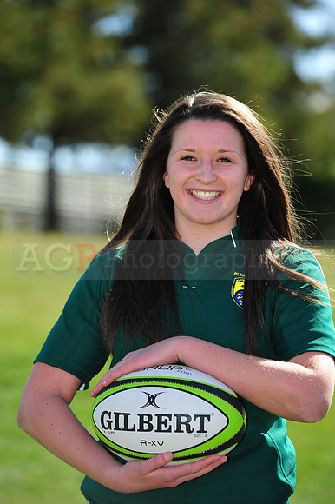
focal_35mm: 185
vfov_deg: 11.1
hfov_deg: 7.4
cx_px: 168
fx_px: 2585
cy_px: 252
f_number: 4.5
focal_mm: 185
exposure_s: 1/640
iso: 200
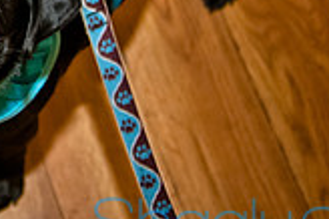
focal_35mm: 127
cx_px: -169
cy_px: -61
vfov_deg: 10.5
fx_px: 1159
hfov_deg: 15.0
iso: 200
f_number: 2.8
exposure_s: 1/125
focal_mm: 24
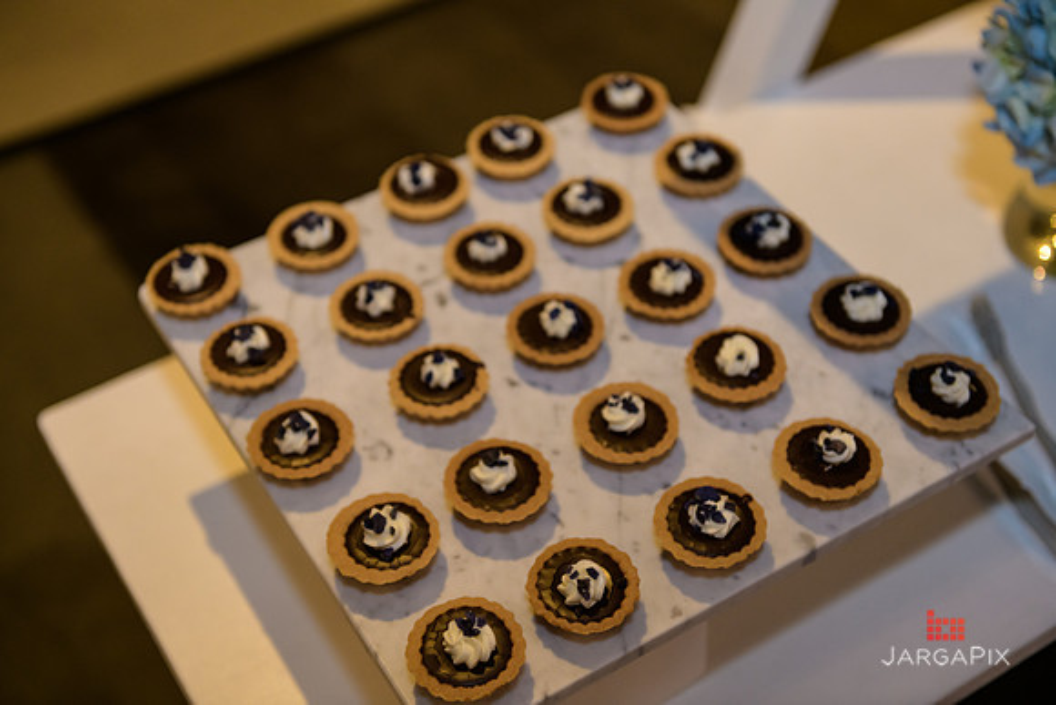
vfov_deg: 26.0
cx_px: 528
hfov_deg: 38.2
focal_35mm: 52
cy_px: 352
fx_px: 1526
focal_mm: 52
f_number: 3.2
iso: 1600
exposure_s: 1/125
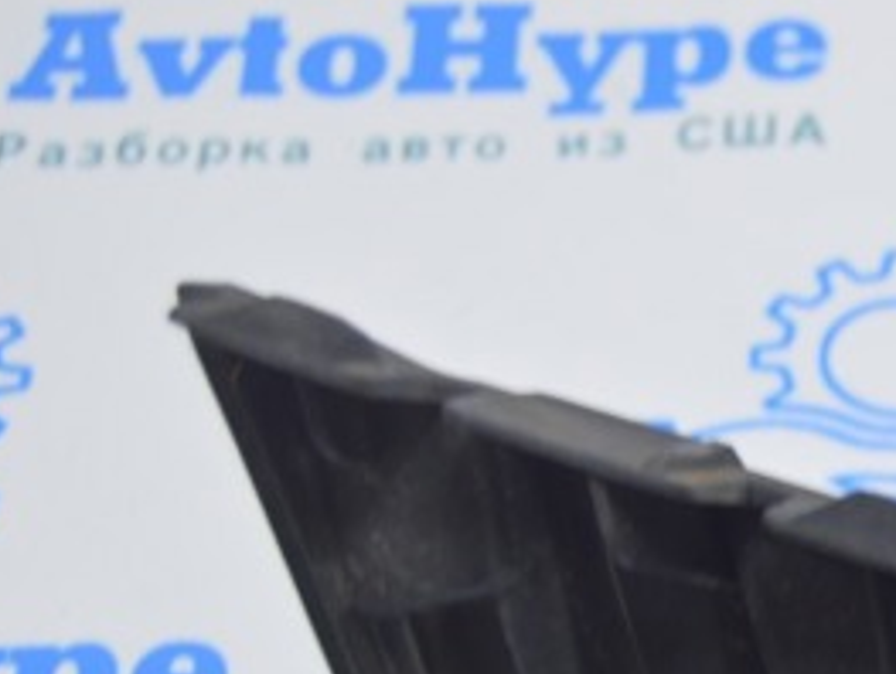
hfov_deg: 13.1
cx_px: 1019
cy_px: 669
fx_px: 3810
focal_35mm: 147
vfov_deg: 10.0
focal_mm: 42
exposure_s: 1/20
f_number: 5.6
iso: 400
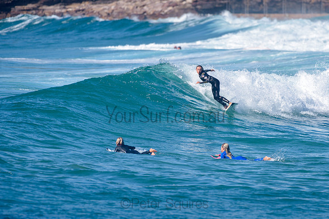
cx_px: 201
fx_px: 5601
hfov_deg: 3.4
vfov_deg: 2.2
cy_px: 110
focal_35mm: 613
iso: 140
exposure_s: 1/2000
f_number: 5.6
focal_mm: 500
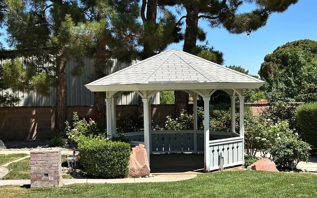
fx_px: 475
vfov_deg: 23.5
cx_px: 158
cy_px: 114
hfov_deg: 36.9
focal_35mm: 55
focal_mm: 6.86
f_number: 1.78
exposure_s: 1/2667
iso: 64
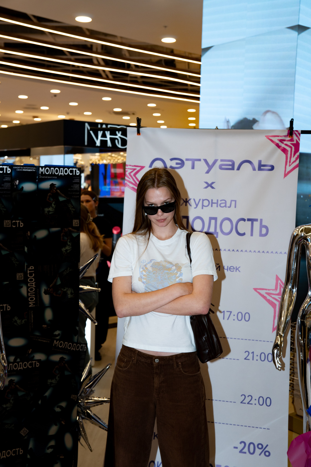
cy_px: 234
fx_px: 564
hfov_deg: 30.8
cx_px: 156
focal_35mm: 44
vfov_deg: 45.0
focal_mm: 29
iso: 400
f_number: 3.5
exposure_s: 1/250
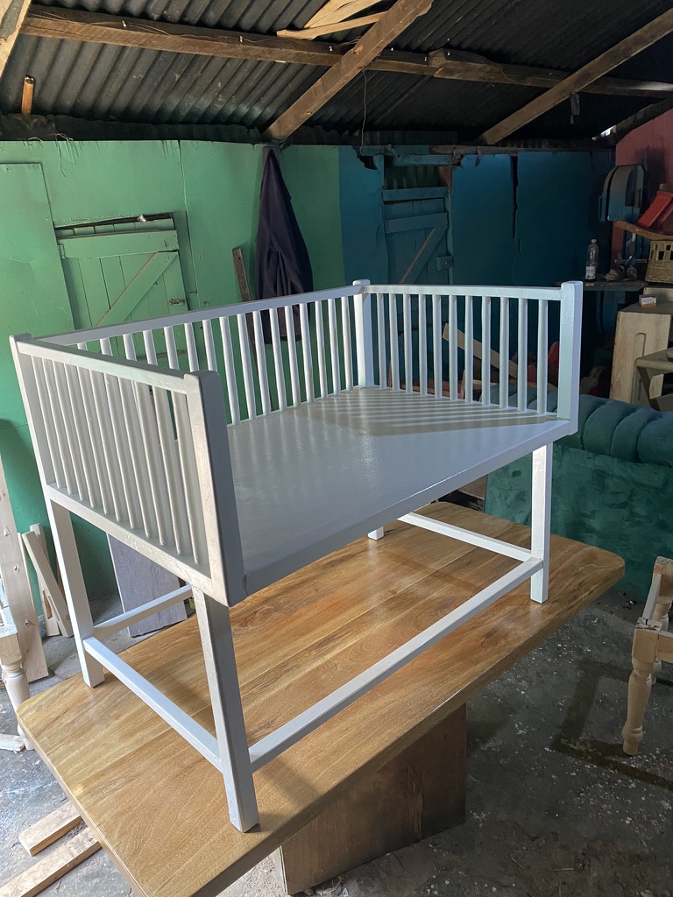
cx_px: 336
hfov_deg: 53.1
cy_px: 448
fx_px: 674
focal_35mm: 26
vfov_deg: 67.3
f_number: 1.8
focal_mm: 4.25
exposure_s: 1/60
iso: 320
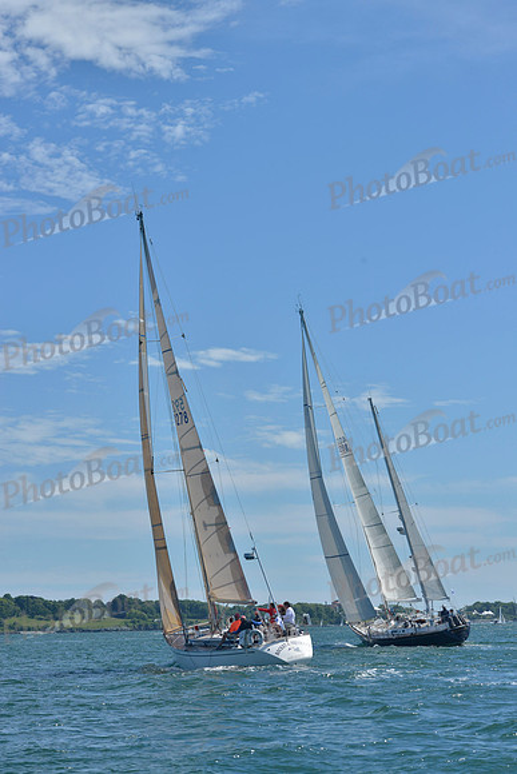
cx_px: 258
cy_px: 387
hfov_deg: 16.7
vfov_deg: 24.8
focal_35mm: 82
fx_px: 1765
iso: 280
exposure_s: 1/1250
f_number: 10
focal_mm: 82
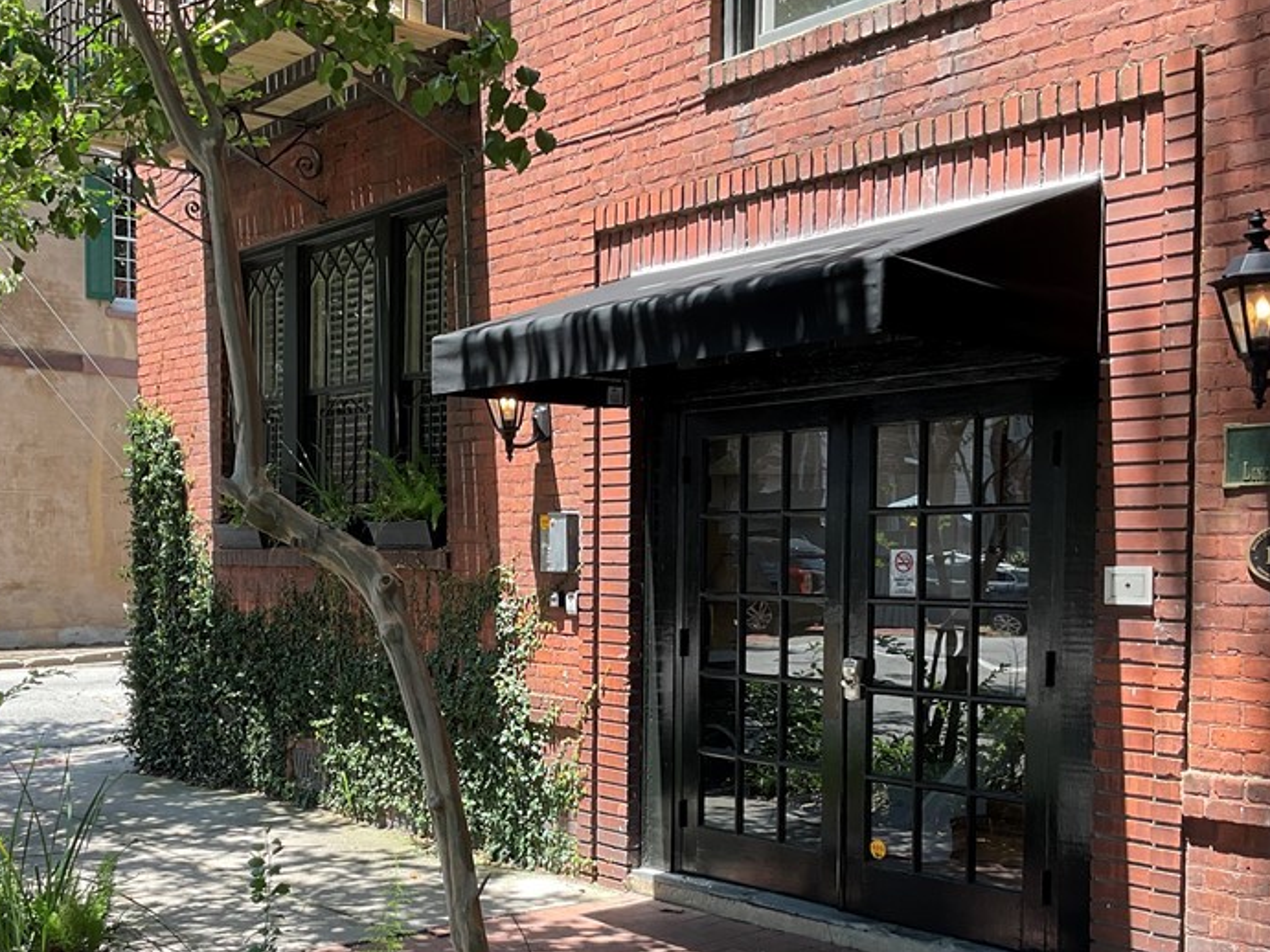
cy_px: 630
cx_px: 505
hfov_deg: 43.6
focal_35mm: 43
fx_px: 1577
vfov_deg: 33.3
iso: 16
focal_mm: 3
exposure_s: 1/147
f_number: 1.8
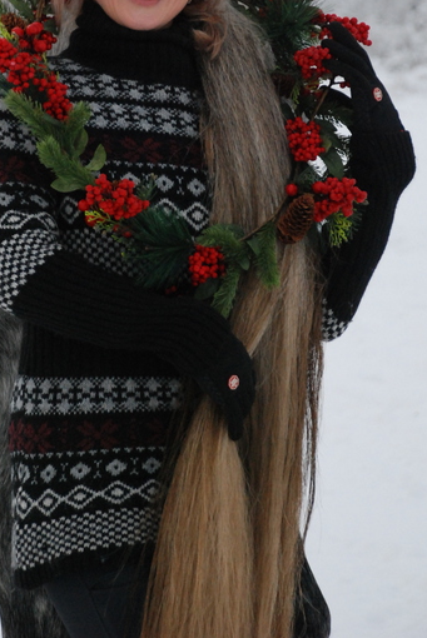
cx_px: 172
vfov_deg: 11.0
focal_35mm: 187
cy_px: 181
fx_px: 3315
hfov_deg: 7.4
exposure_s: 1/1600
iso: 1250
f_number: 9
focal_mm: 85
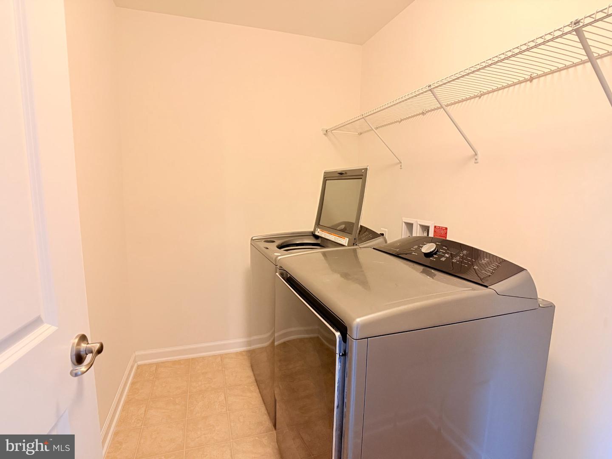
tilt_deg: -8.2
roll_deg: -0.2
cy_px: 230
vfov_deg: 56.8
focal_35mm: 24
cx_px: 306
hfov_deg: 71.6
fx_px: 424
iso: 500
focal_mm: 6.76
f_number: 1.78
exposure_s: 1/60
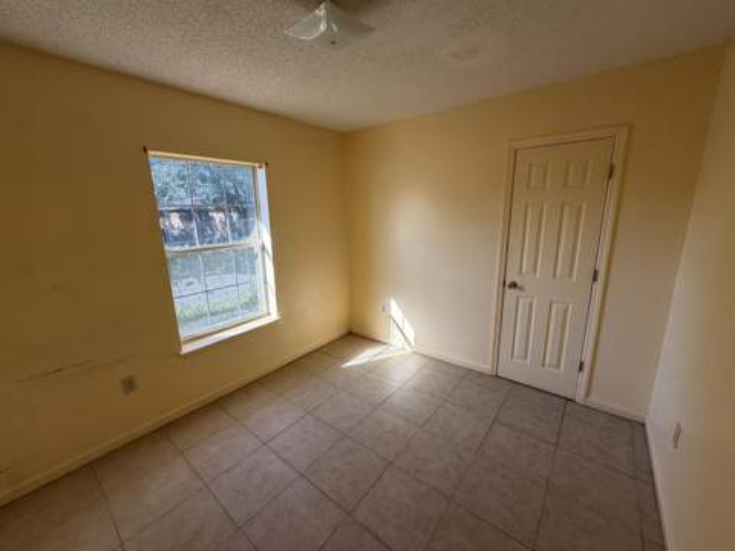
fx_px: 297
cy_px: 276
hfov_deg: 102.1
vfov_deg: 85.7
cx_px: 368
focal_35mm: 14
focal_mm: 2.22
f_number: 2.2
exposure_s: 1/146
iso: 64
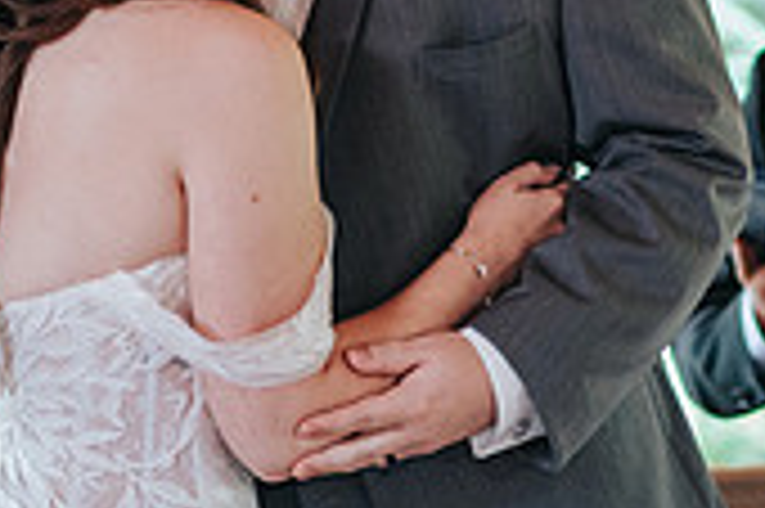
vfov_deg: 3.1
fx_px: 9256
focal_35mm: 436
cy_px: 65
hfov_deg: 4.7
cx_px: 234
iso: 800
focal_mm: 85
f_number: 2.8
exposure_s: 1/250
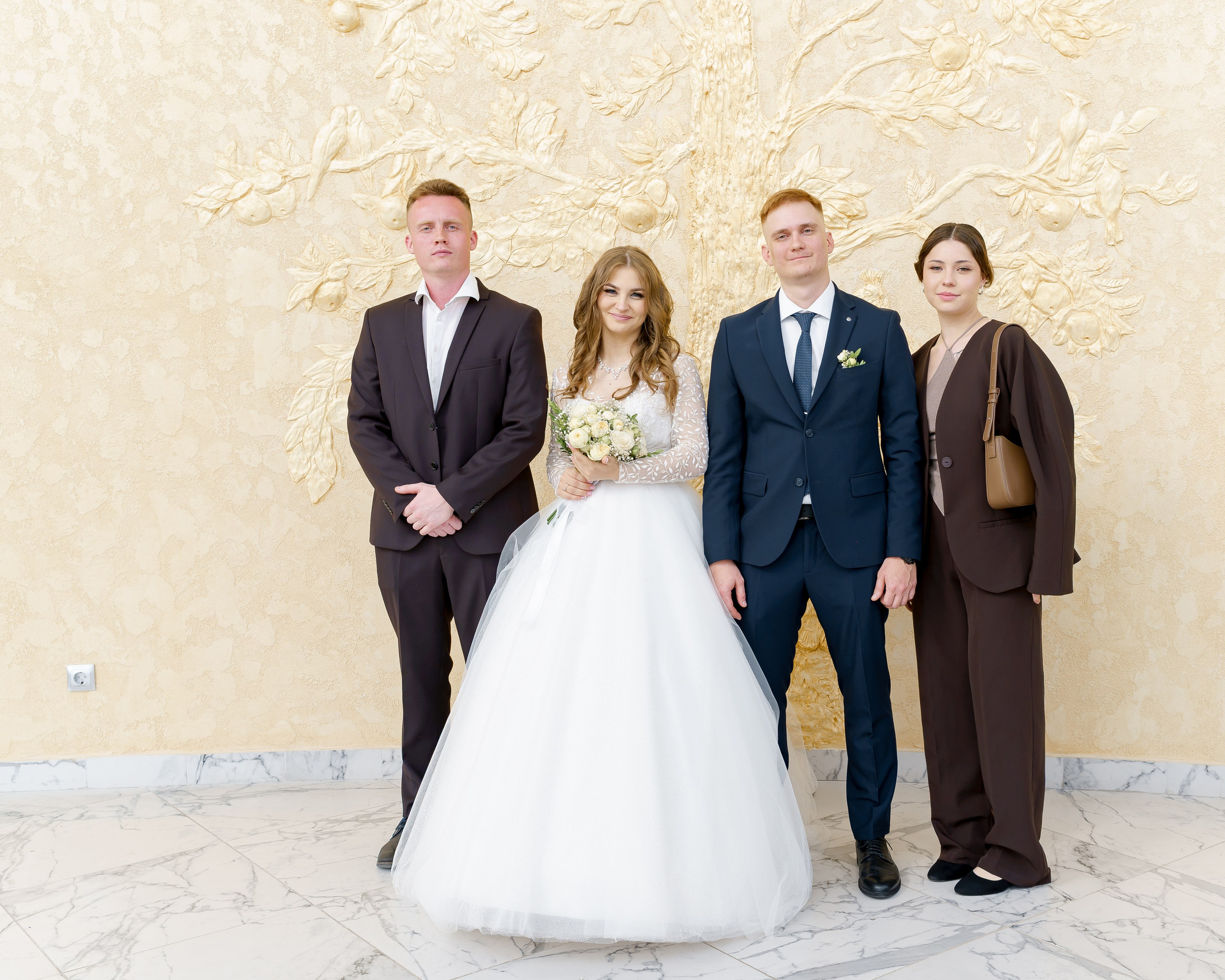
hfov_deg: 44.6
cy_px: 495
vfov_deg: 36.5
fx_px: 1487
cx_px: 735
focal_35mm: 41
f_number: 5
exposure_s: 1/125
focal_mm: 35
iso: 200
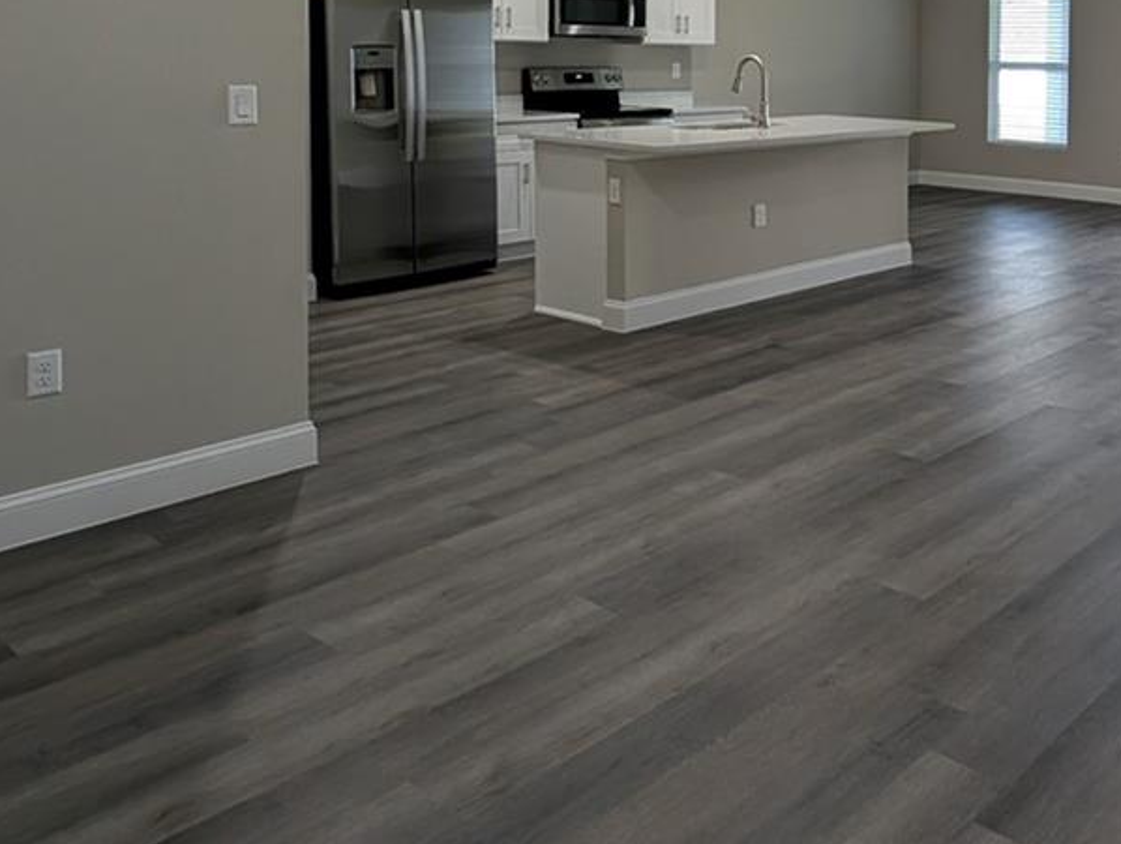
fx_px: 1038
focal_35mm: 32
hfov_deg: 51.2
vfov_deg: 41.0
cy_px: 94
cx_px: 977
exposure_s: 1/60
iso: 67
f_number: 1.95
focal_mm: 2.23
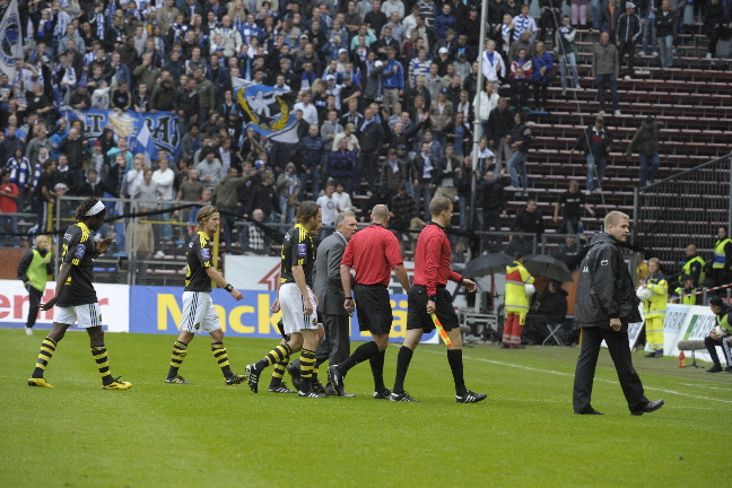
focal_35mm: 280
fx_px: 5693
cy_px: 244
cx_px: 366
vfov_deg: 4.9
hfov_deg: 7.4
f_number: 7.1
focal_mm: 280
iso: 2500
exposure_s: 1/640
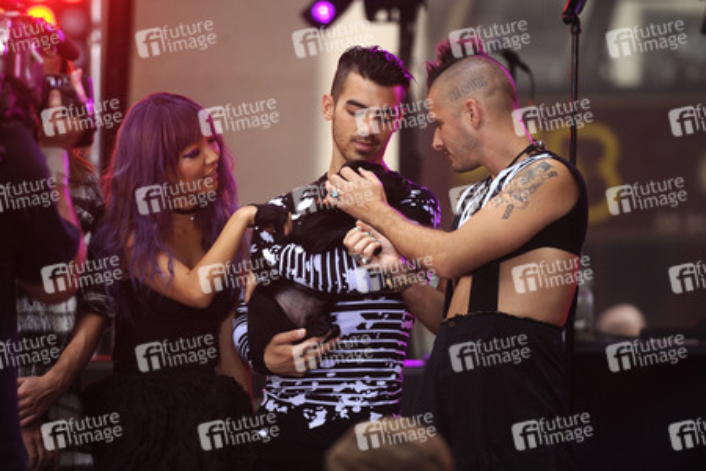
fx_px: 5883
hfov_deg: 6.9
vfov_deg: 4.6
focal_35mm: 300
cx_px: 353
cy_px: 236
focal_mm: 300
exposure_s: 1/640
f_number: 5.6
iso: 1000
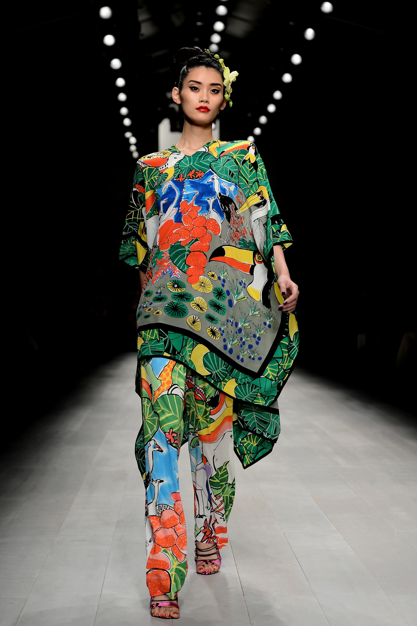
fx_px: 1217
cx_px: 208
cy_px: 313
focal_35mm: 70
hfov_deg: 19.4
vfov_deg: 28.9
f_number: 4
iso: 200
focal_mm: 70
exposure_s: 1/400
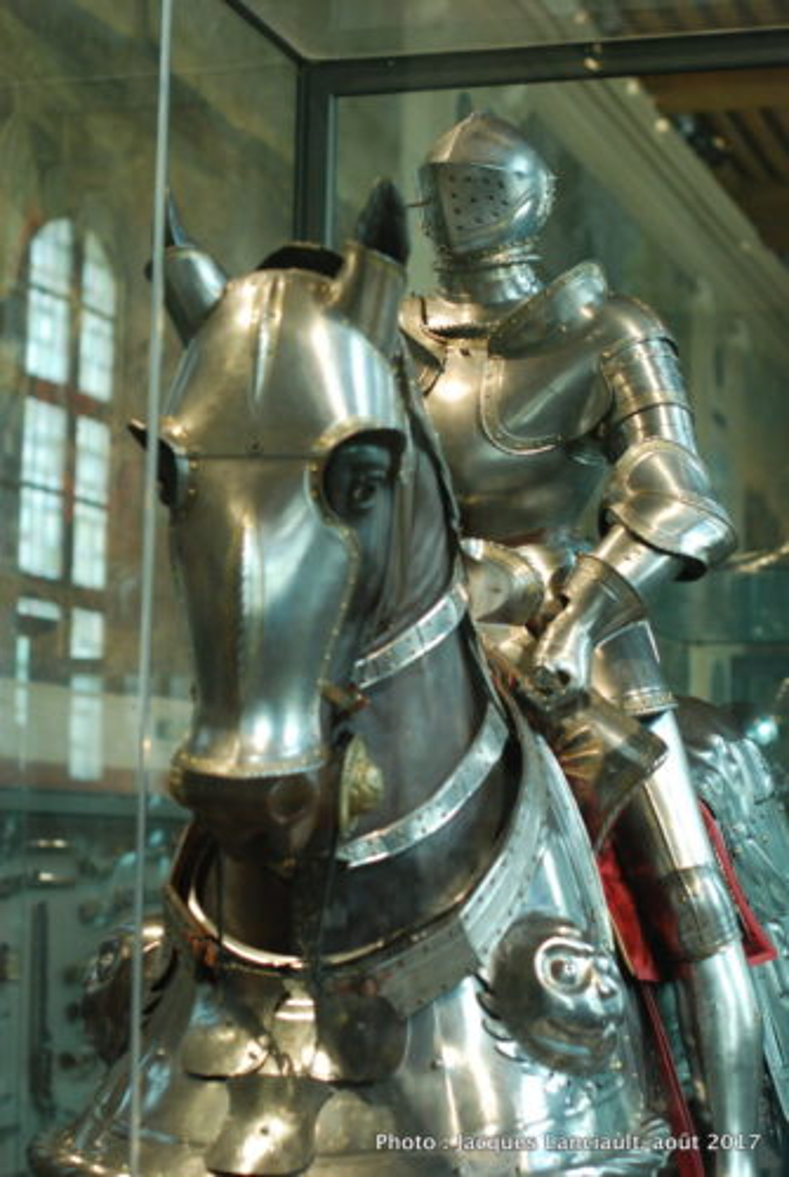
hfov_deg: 18.2
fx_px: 2457
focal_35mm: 75
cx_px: 394
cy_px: 588
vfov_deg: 27.0
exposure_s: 1/30
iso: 800
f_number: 2.8
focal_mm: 50
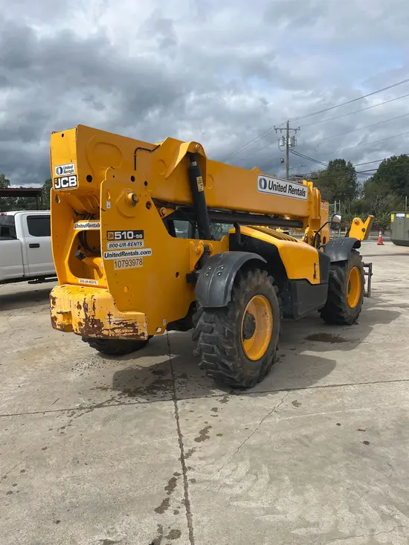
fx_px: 409
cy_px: 272
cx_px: 204
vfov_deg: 67.3
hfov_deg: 53.1
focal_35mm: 26
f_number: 1.6
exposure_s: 1/5319
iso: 50
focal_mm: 5.1
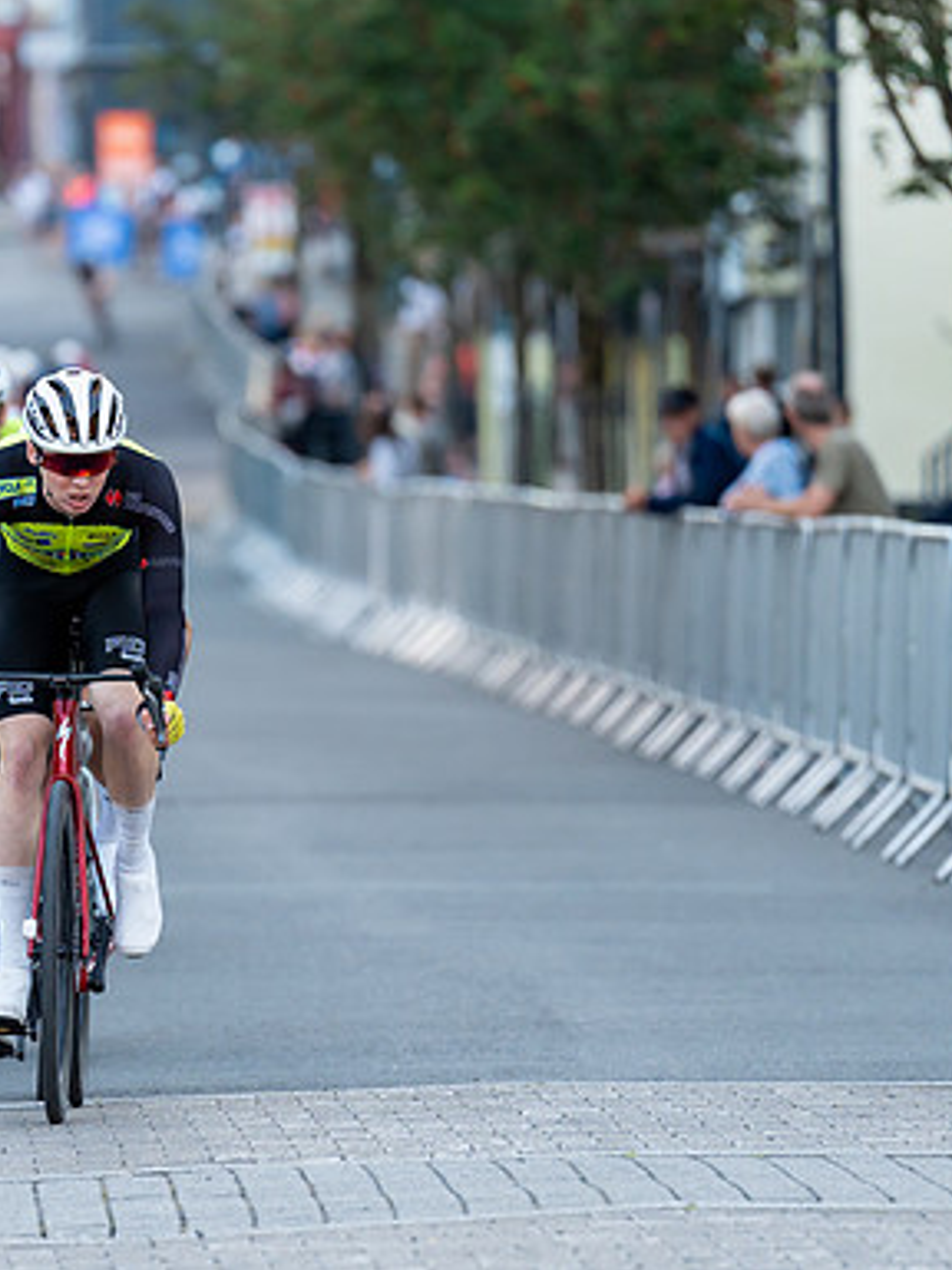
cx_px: 195
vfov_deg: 4.9
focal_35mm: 408
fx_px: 14961
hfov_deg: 3.6
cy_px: 661
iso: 640
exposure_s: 1/800
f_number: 3.2
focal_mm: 200
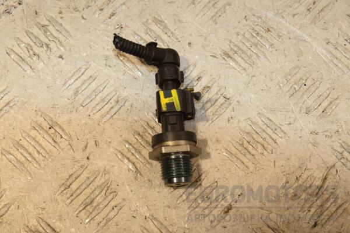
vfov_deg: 18.2
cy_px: 116
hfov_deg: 27.0
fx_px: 729
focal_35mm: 75
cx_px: 175
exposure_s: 1/200
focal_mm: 50
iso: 800
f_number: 10
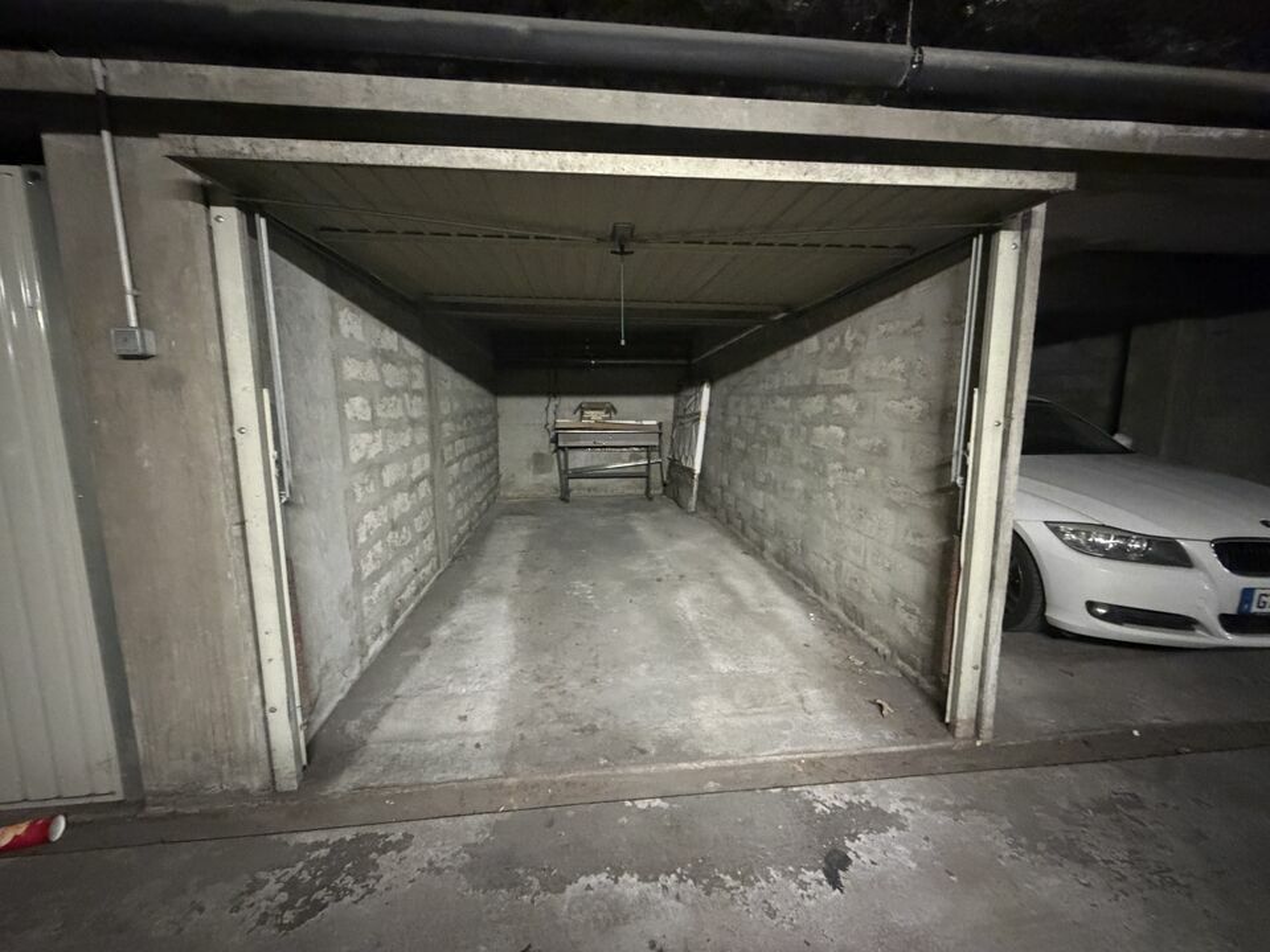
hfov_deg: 102.1
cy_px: 476
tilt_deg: -9.5
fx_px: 514
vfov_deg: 85.7
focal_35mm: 14
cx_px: 635
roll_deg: +0.5
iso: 1250
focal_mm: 2.22
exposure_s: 1/25
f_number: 2.2
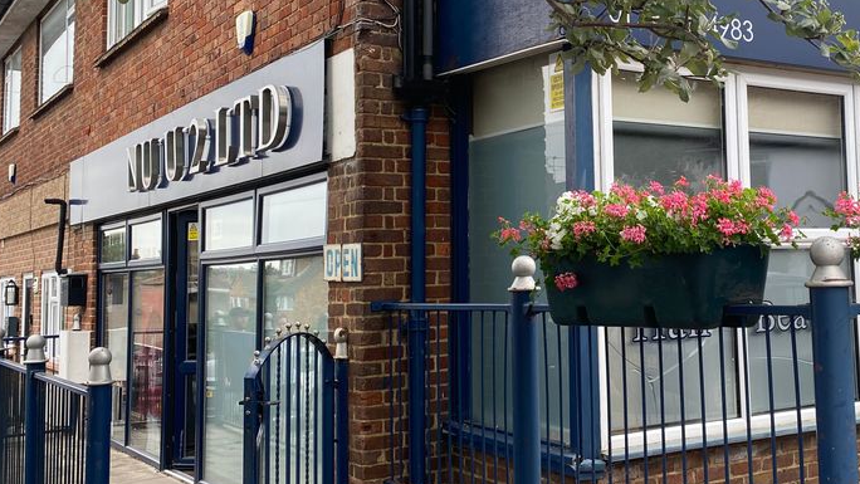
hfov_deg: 43.2
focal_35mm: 46
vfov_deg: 25.9
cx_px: 639
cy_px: 177
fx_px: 1049
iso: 32
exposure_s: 1/208
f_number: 1.8
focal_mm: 4.25
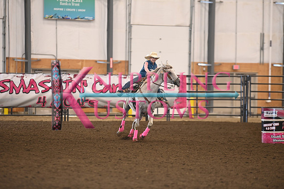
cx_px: 142
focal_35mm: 200
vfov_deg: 6.9
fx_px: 1578
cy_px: 94
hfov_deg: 10.3
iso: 1600
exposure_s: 1/250
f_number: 3.2
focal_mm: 200
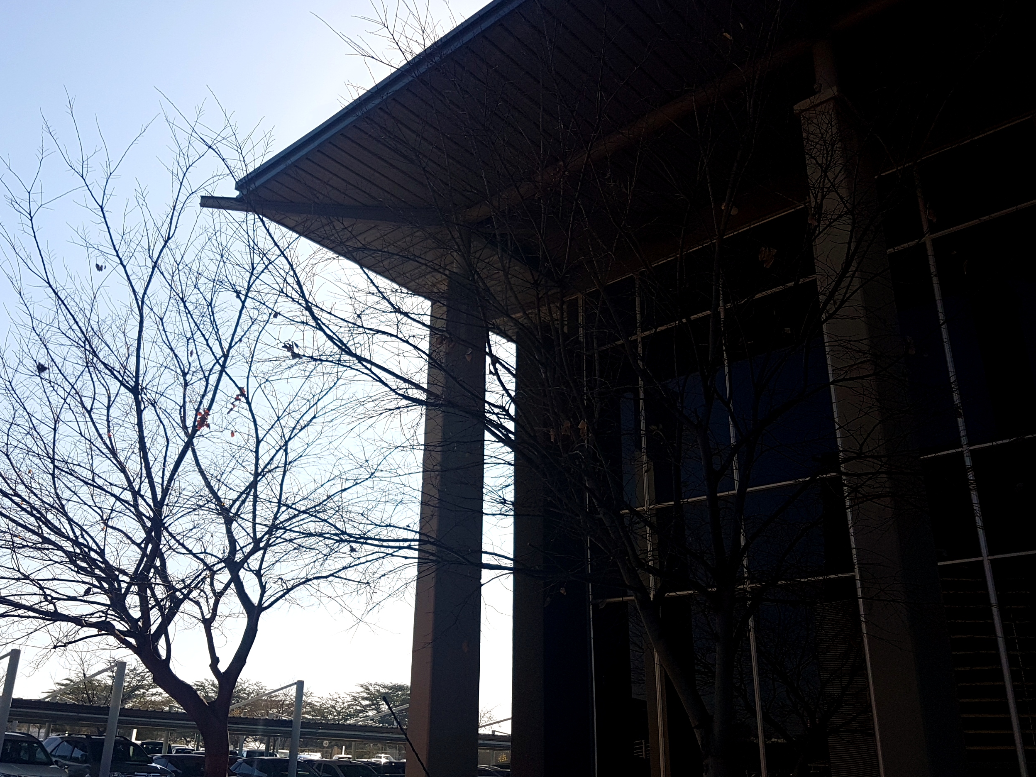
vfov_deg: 46.8
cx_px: 473
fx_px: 898
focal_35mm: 30
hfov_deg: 59.9
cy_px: 374
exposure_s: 1/2020
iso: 40
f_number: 1.7
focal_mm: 4.2
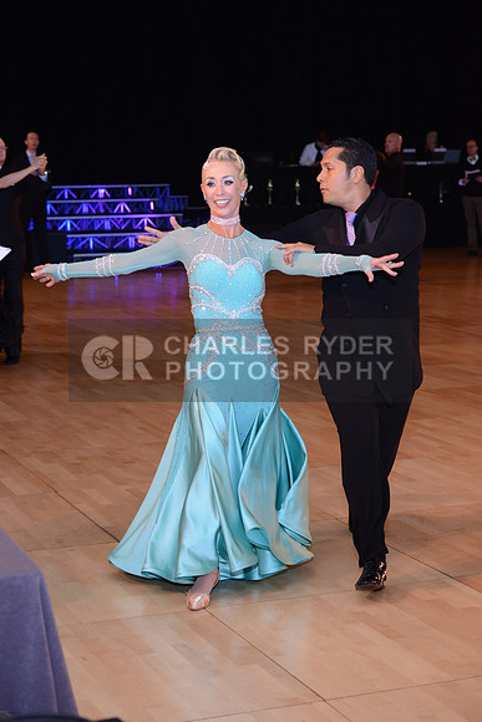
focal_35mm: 78
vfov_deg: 26.0
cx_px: 241
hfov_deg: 17.5
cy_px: 361
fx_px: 1565
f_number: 5.6
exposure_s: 1/250
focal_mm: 78
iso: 1600
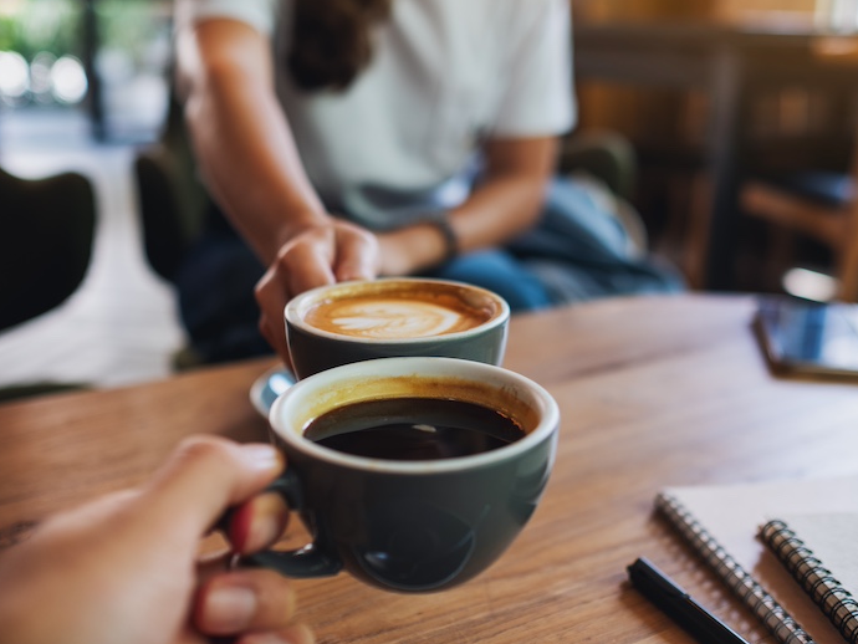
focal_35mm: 39
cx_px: 479
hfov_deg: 47.8
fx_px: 967
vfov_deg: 36.8
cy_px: 316
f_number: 2
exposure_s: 1/40
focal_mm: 23
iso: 200
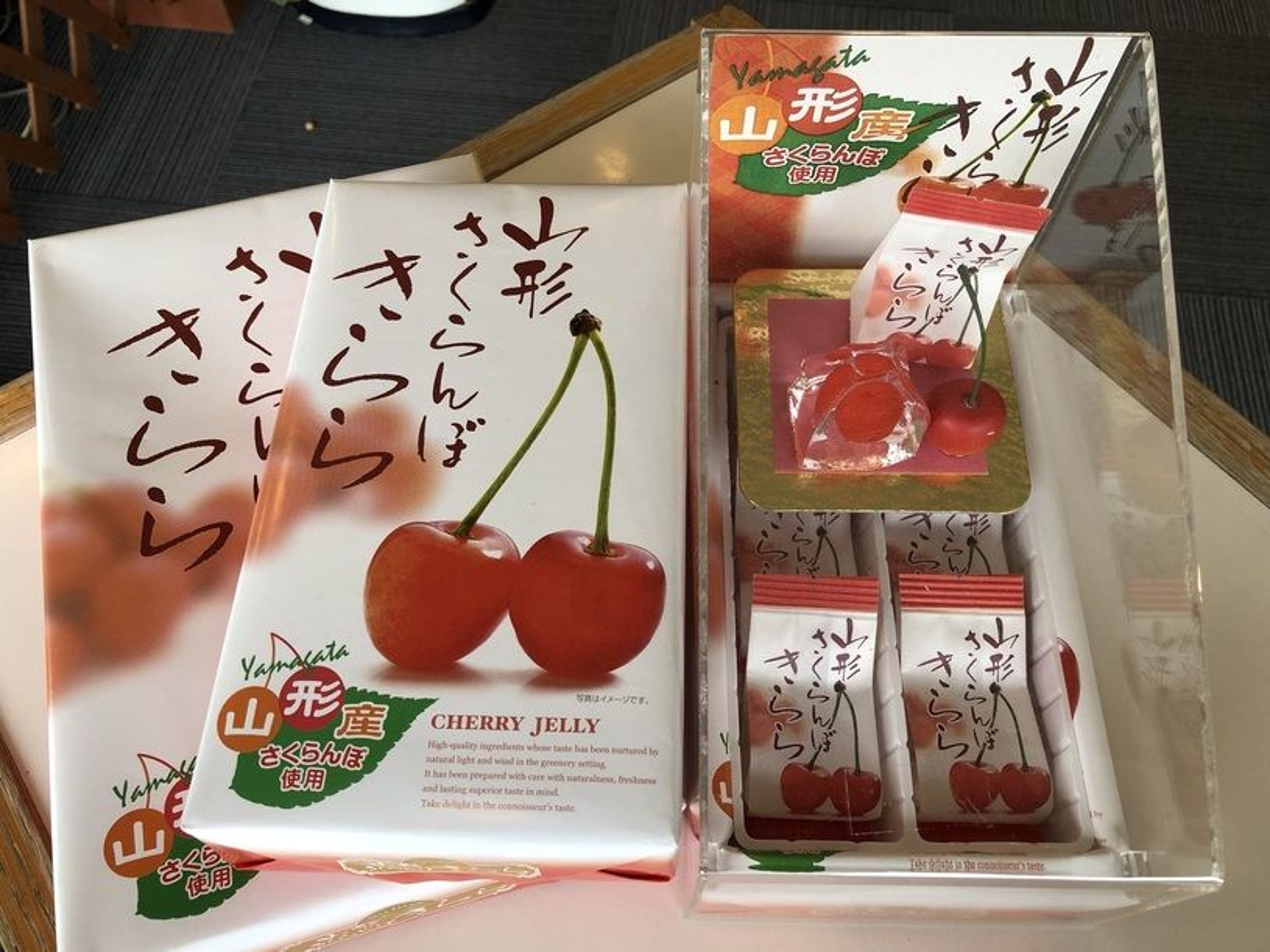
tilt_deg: -60.1
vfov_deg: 49.7
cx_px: 635
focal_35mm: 28
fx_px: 1027
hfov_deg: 63.5
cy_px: 476
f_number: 1.8
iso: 40
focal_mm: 3.99
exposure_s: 1/100
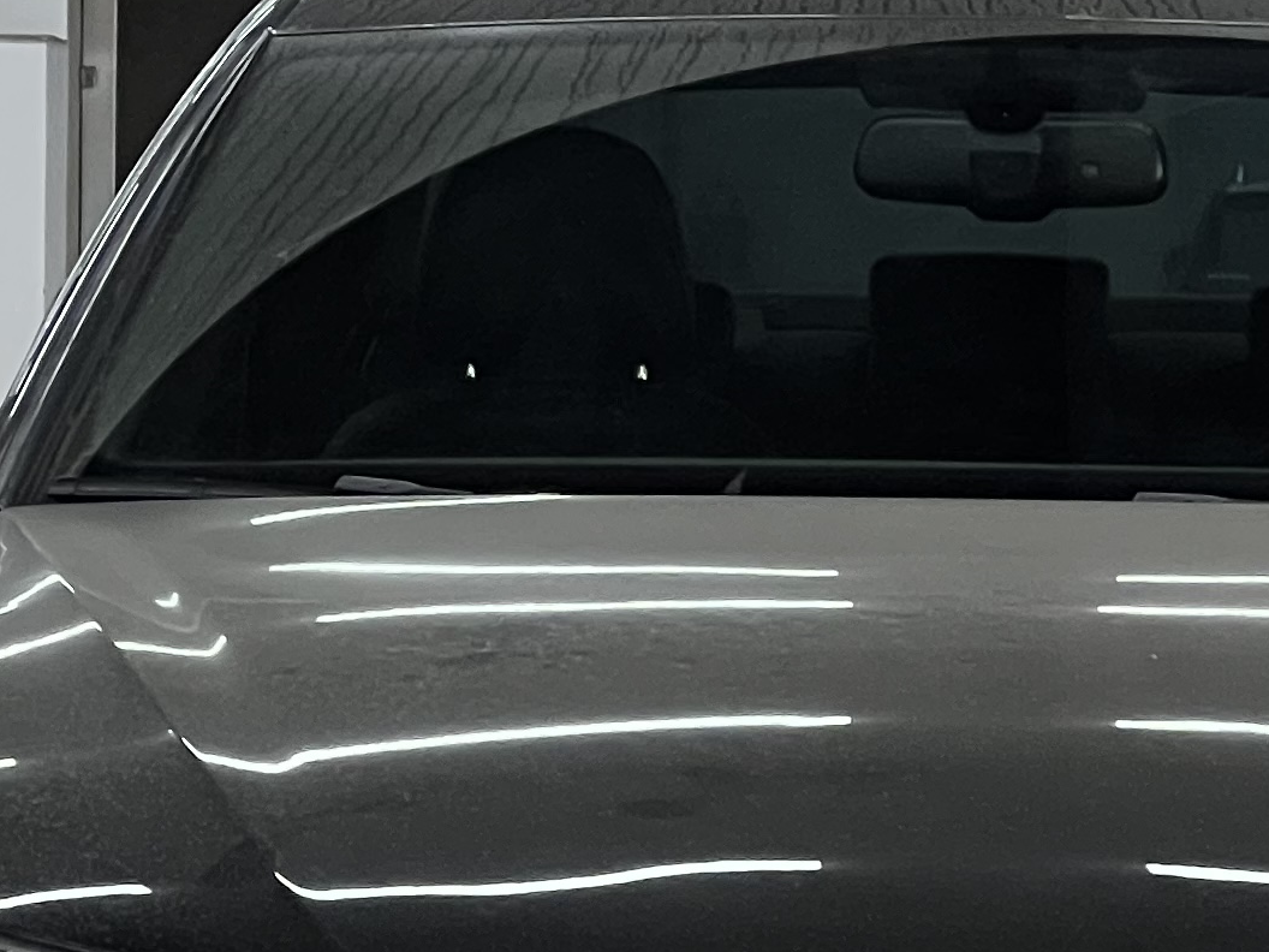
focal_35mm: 294
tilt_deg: -2.1
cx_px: 1031
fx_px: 10778
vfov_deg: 5.1
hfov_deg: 6.7
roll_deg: -0.6
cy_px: 706
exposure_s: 1/50
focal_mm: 9
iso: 200
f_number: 2.8
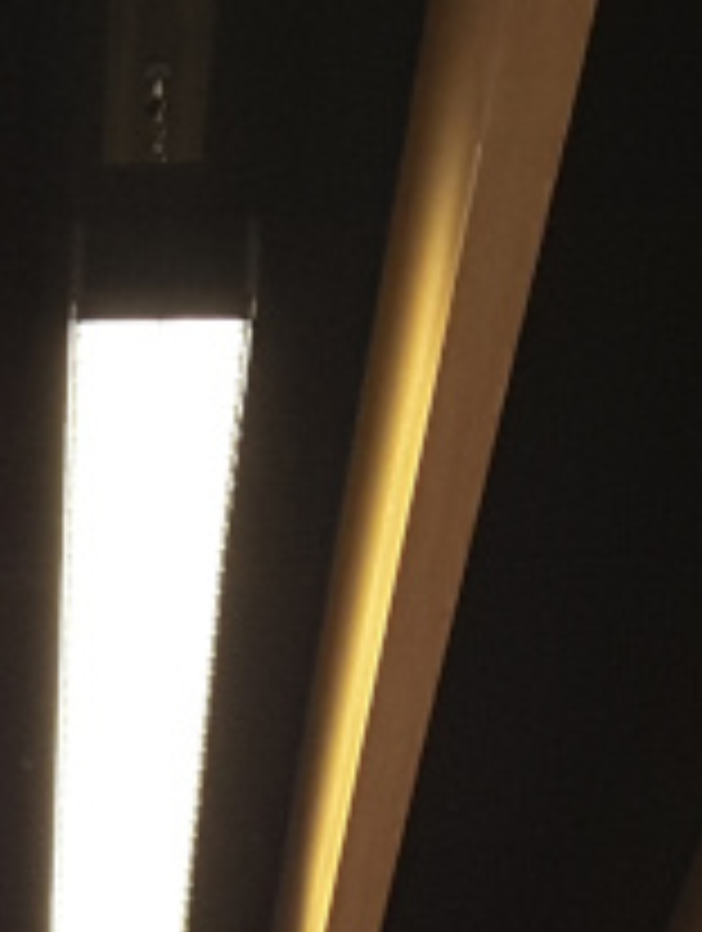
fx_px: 4124
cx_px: -477
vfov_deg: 12.1
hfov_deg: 9.4
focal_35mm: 153
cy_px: 1495
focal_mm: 2.9
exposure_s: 1/100
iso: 80
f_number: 1.9
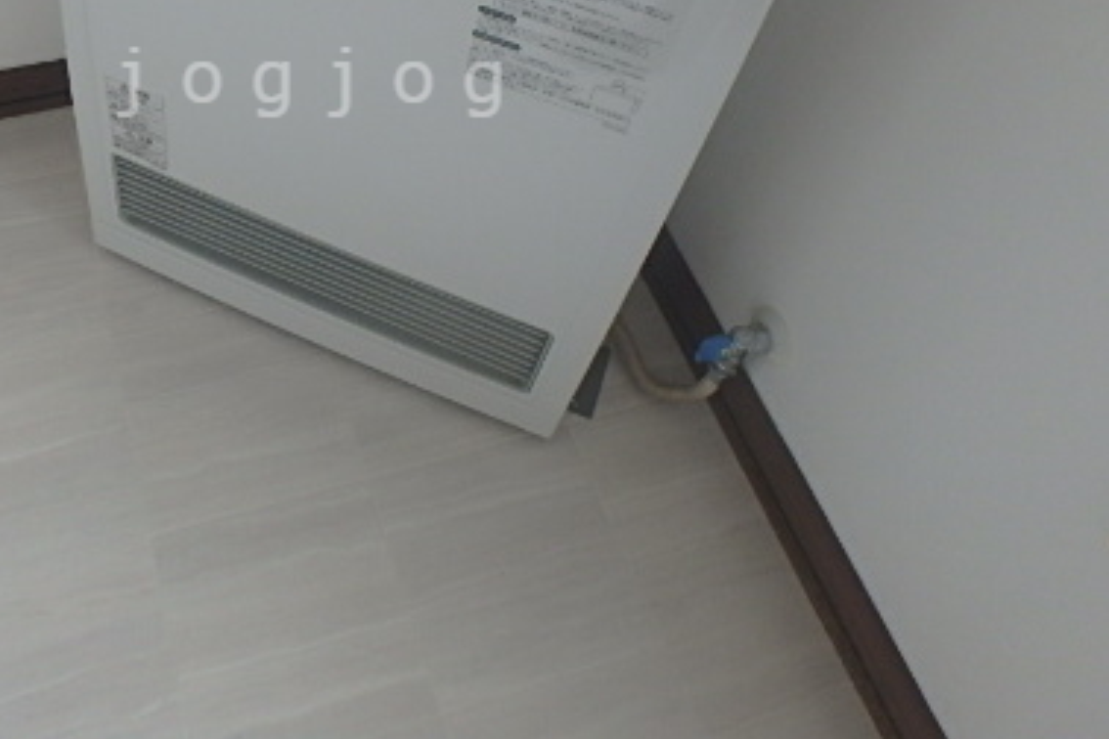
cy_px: 82
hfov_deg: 50.3
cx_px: 317
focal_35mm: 37
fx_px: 1140
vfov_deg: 34.1
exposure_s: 1/40
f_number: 3.5
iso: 200
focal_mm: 3.7
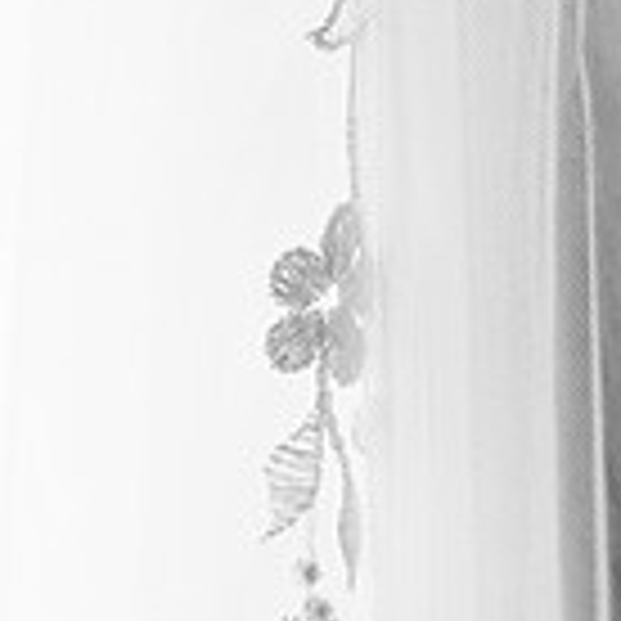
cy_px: 230
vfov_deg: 6.0
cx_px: 587
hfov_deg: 6.0
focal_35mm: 290
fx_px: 5886
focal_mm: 105
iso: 2000
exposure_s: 1/1250
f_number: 4
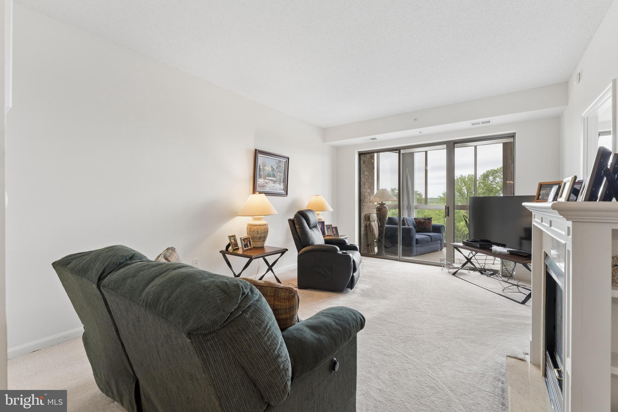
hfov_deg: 99.3
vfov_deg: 76.2
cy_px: 206
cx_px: 309
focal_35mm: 15
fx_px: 263
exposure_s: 1/100
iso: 1250
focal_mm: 15.3
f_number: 7.1
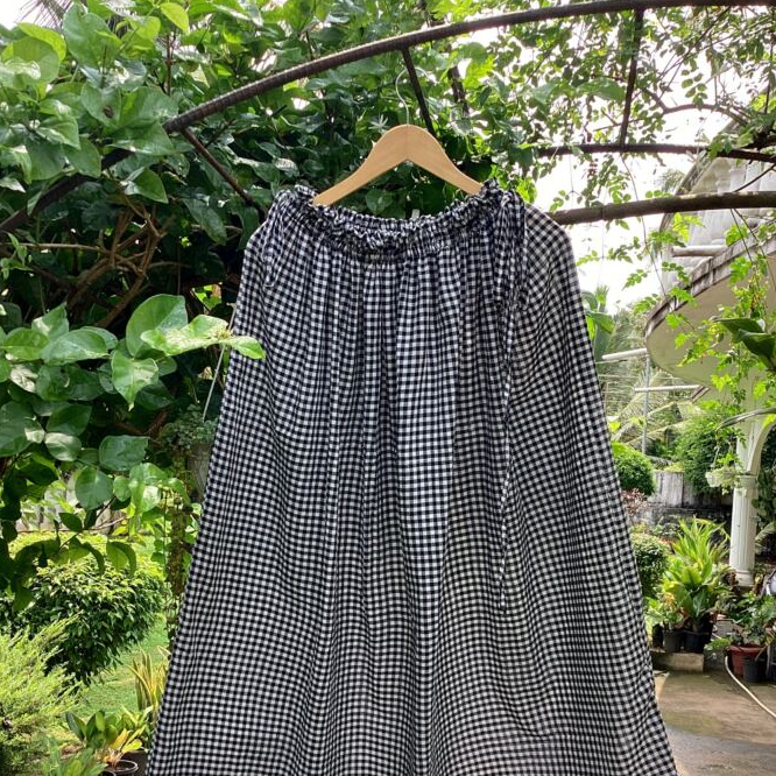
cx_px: 387
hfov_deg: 44.9
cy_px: 518
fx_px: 938
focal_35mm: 37
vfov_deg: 44.3
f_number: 2.4
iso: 25
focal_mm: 3.3
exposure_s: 1/121
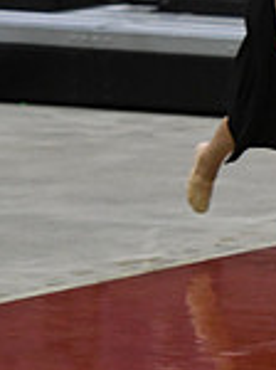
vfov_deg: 2.4
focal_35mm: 839
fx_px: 8945
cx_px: 710
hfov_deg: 1.8
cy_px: 43
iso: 4000
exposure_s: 1/400
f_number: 3.5
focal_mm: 150
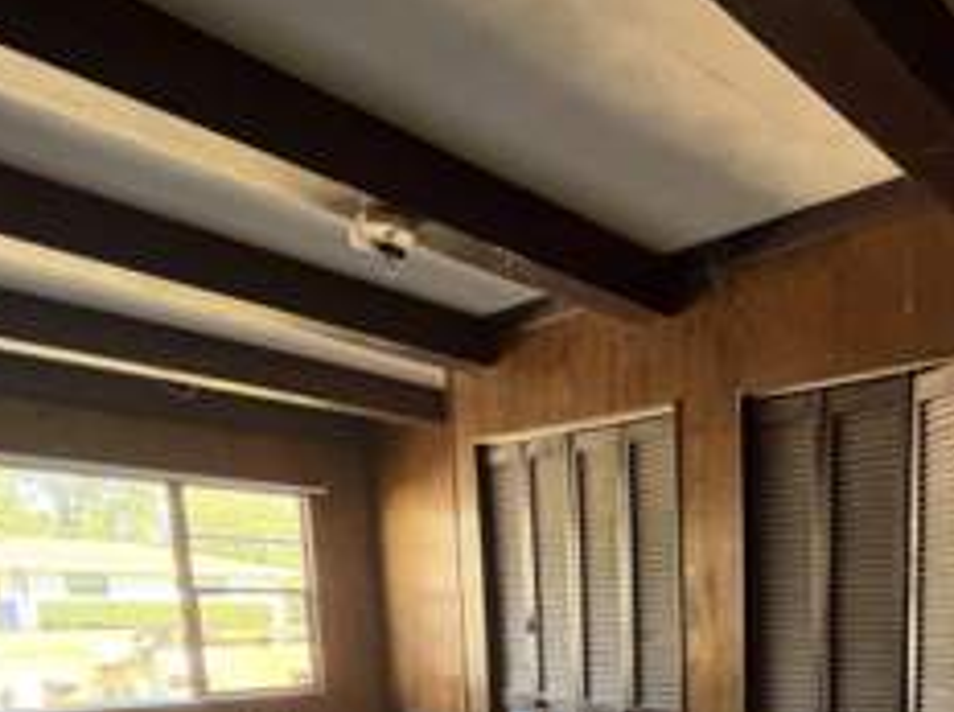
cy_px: 722
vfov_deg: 41.4
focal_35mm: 29
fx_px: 798
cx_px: 827
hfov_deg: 55.1
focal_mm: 2.22
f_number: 2.2
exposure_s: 1/60
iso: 400
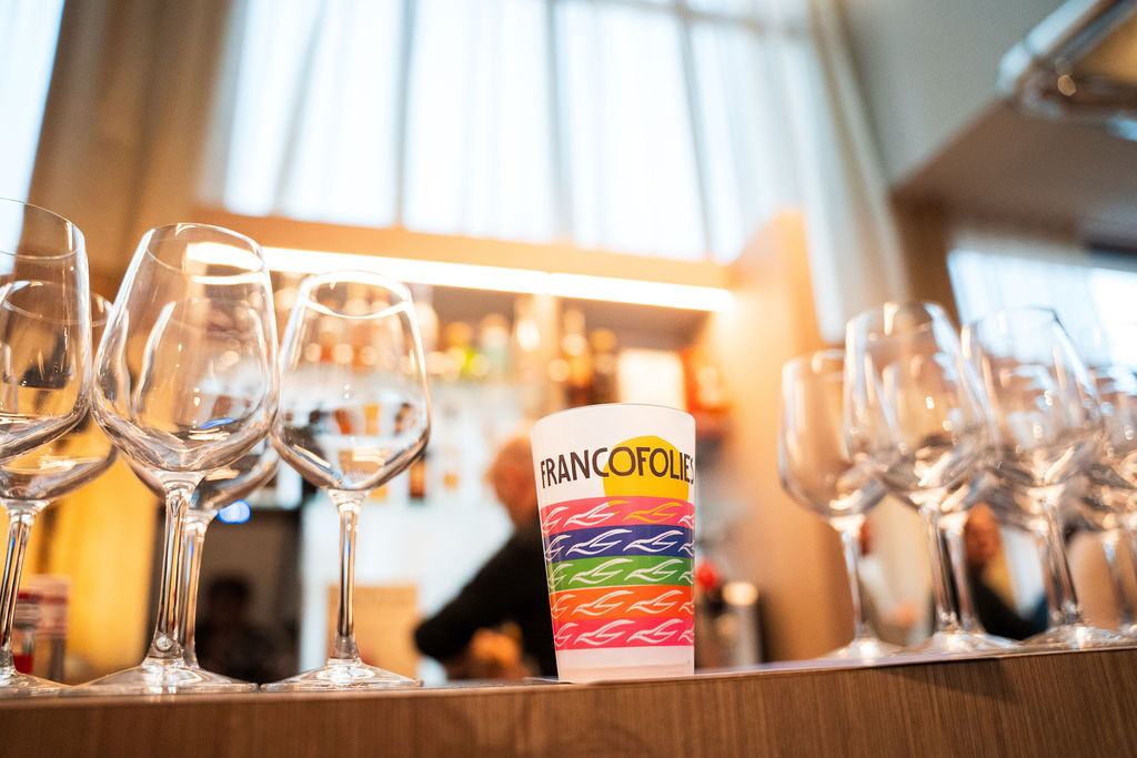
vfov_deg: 48.1
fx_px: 850
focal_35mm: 27
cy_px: 379
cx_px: 568
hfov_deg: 67.6
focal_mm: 26.9
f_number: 2.8
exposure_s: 1/200
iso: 2500
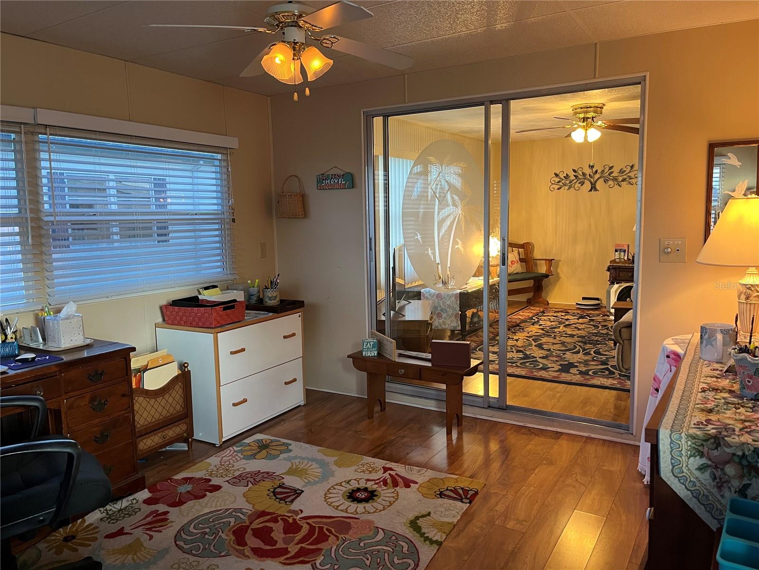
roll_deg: +0.8
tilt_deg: -7.0
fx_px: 570
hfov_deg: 67.3
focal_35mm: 26
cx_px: 380
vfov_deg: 53.1
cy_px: 285
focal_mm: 5.1
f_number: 1.6
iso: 250
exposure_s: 1/60
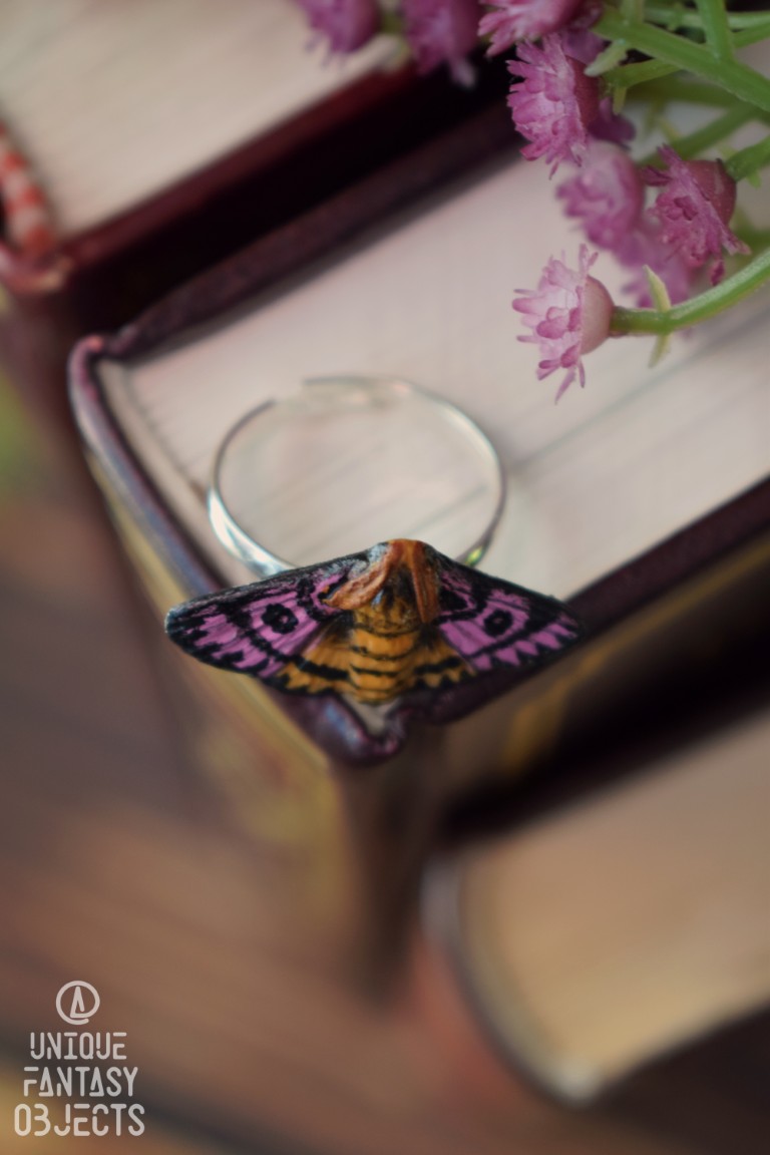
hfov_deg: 16.6
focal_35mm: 82
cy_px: 578
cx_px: 385
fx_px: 2647
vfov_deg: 24.6
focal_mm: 55
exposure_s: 1/100
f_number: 5.6
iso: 400
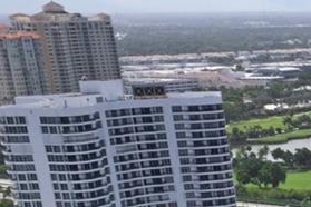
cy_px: 326
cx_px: 819
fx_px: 1088
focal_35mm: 126
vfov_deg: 10.5
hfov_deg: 11.9
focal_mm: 8.38
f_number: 2.8
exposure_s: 1/3000
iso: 110
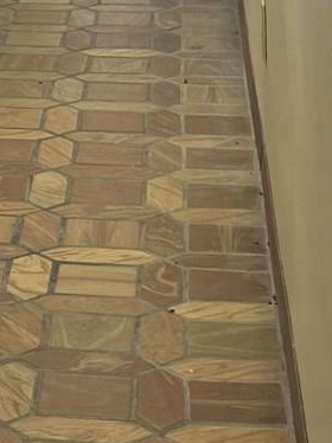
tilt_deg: -5.2
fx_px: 1895
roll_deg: +1.0
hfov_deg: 9.7
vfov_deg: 12.7
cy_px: -227
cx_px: -168
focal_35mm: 148
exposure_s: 1/125
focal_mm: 6.76
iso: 160
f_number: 1.78
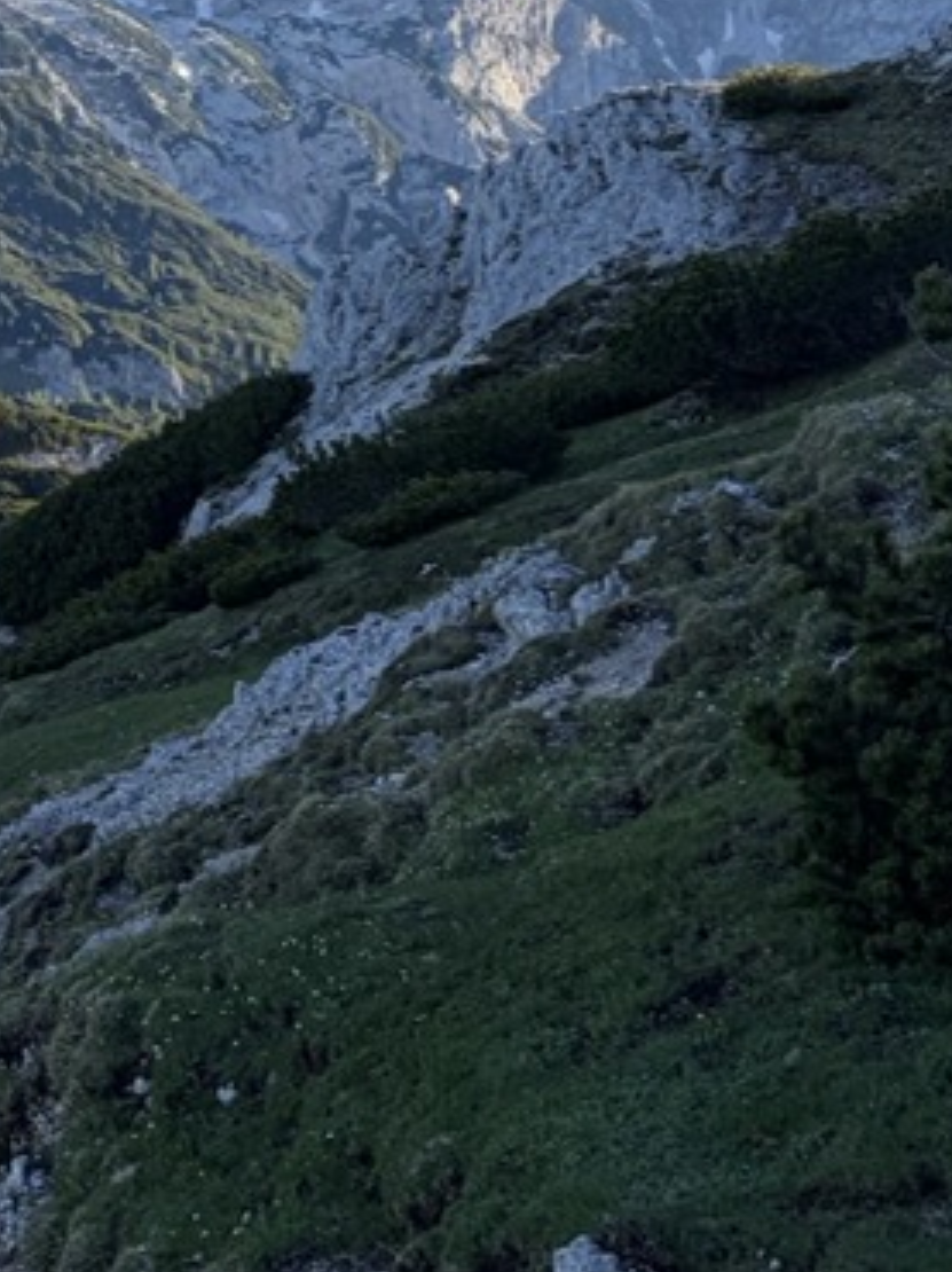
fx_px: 3304
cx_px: -124
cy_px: 62
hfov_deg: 15.9
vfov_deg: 21.2
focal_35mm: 90
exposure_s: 1/1484
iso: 50
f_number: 1.6
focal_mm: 5.96
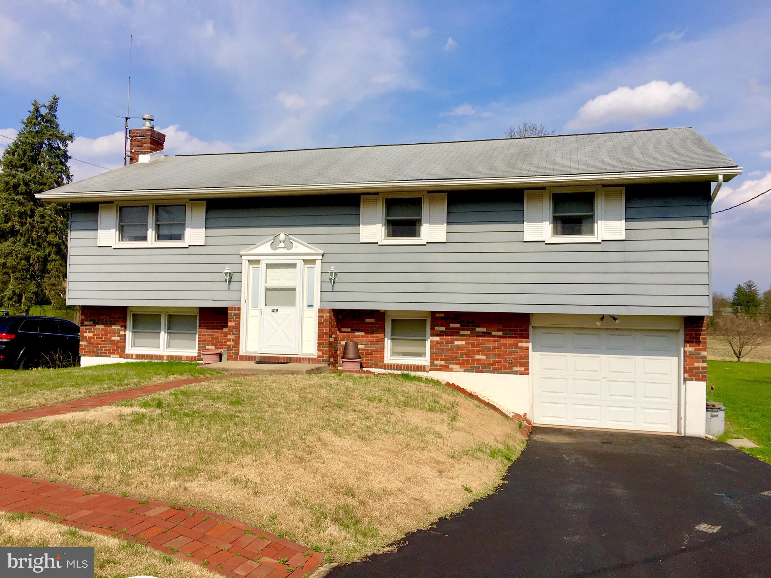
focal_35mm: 29
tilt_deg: +1.3
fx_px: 646
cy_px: 289
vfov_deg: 48.2
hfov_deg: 61.7
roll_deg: -3.0
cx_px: 386
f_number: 2.2
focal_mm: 4.15
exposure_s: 1/3663
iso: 25
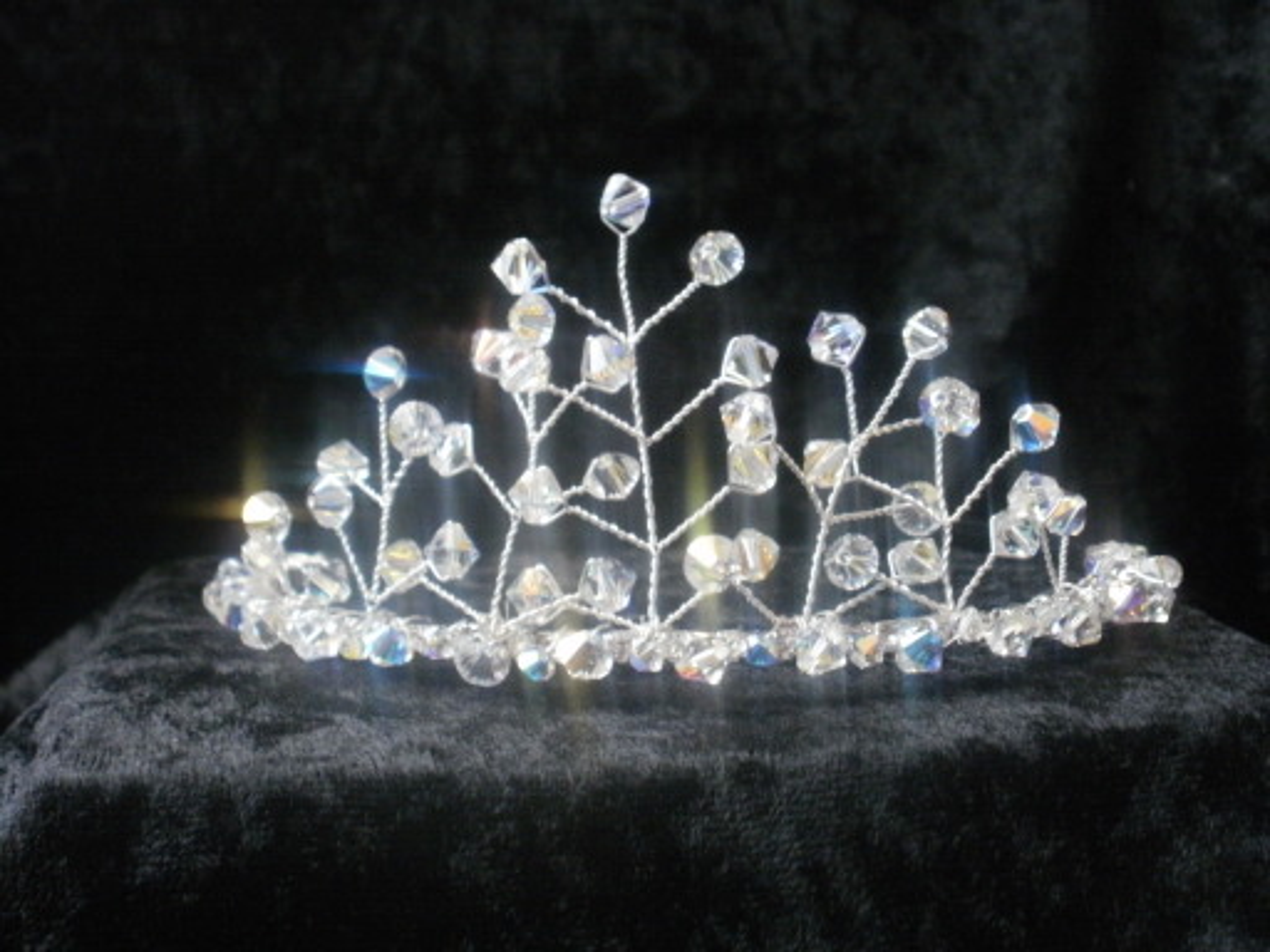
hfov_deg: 42.9
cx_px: 635
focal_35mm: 44
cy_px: 476
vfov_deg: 32.9
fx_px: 1614
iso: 400
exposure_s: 1/2
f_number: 4
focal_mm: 7.7
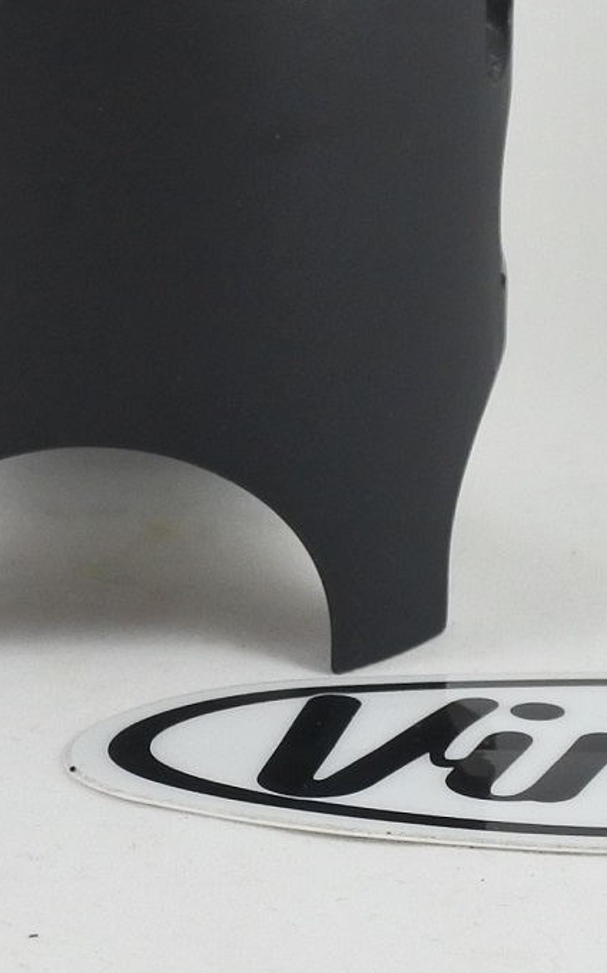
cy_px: 235
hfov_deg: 12.4
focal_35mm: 105
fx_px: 2781
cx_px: 112
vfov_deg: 19.7
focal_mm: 15
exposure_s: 1/125
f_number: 4.2
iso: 450
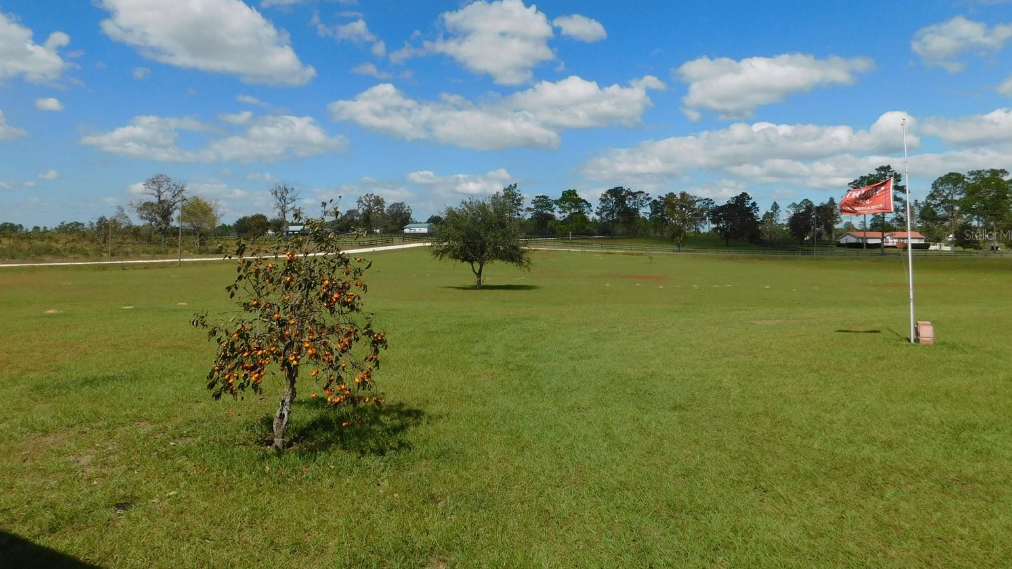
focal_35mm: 26
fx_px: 698
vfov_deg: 44.2
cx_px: 501
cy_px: 234
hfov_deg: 71.9
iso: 125
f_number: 6
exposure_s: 1/800
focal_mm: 4
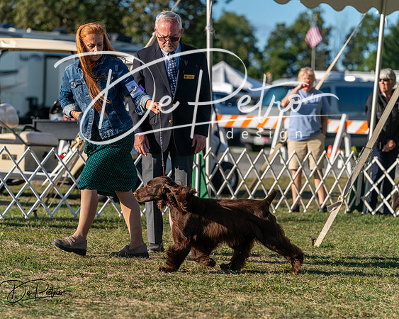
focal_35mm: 155
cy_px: 160
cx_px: 200
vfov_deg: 9.9
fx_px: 1835
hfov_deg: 12.4
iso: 160
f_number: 4.5
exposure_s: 1/1250
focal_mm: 138
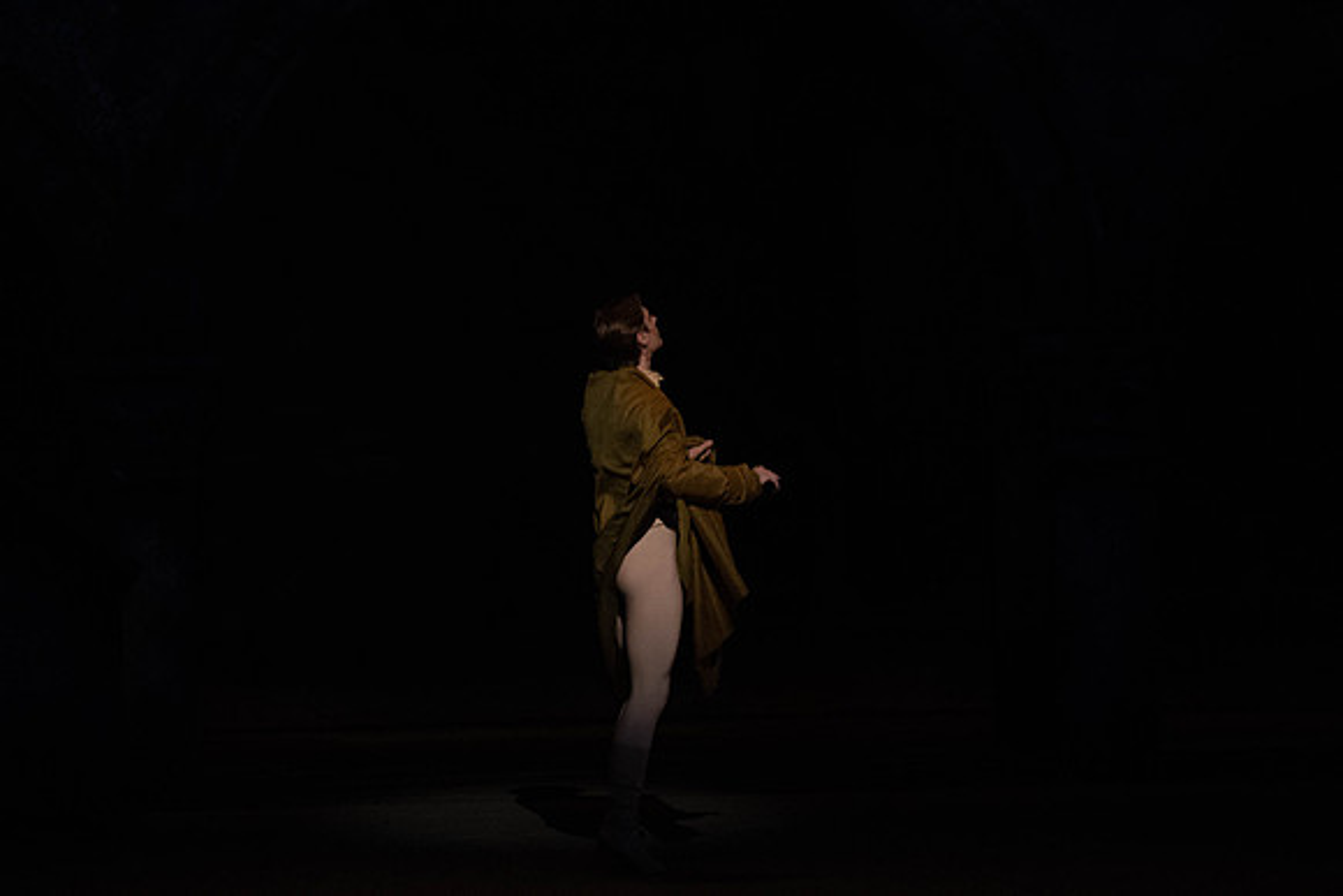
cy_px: 448
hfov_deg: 6.6
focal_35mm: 312
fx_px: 11642
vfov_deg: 4.4
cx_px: 672
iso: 8000
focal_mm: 312
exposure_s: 1/250
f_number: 5.6
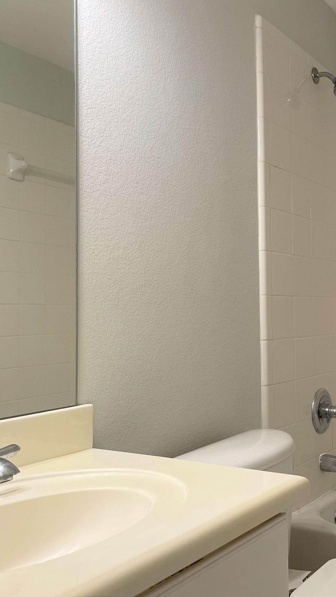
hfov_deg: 30.4
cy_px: 297
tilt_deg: +2.9
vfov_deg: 52.8
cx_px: 274
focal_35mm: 38
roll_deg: +1.4
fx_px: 602
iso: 125
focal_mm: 4.2
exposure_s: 1/120
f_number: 1.6
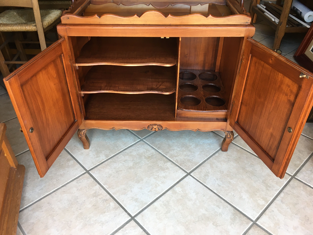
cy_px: 118
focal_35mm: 29
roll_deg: +0.2
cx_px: 156
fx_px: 262
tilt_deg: -35.3
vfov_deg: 48.2
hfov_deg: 61.7
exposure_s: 1/33
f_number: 2.2
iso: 40
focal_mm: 4.15
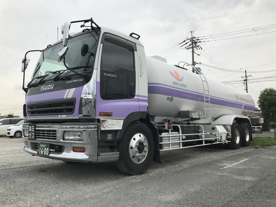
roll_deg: +2.2
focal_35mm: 28
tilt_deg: +5.3
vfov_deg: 49.7
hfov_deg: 63.4
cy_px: 104
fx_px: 223
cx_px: 138
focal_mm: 3.99
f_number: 1.8
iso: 20
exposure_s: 1/3195
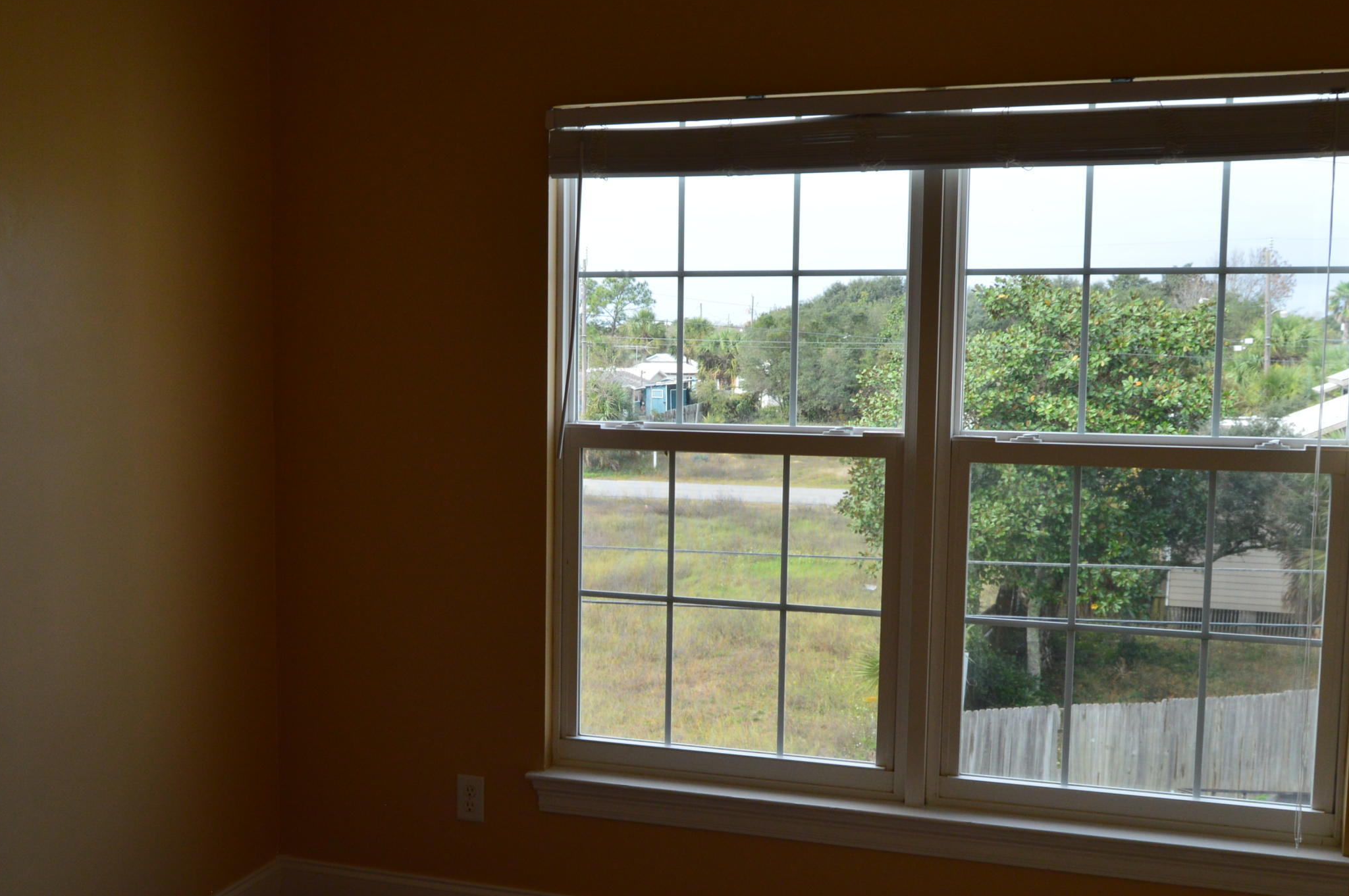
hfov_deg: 46.4
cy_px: 530
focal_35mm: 42
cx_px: 526
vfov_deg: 31.9
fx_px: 1562
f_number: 9
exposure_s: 1/160
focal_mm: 19
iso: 400
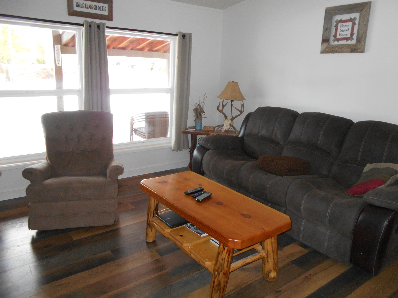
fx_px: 299
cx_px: 199
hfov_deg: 67.3
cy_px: 149
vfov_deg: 53.1
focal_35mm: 26
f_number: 3.2
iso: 250
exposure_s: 1/25
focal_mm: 4.6
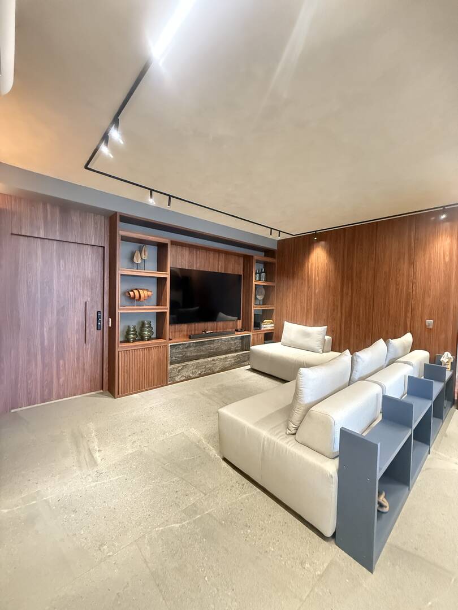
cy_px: 305
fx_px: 247
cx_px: 229
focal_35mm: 14
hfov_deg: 85.7
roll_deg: -1.6
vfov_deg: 102.1
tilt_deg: -0.9
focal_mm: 2.22
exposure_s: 1/40
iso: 1250
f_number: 2.2
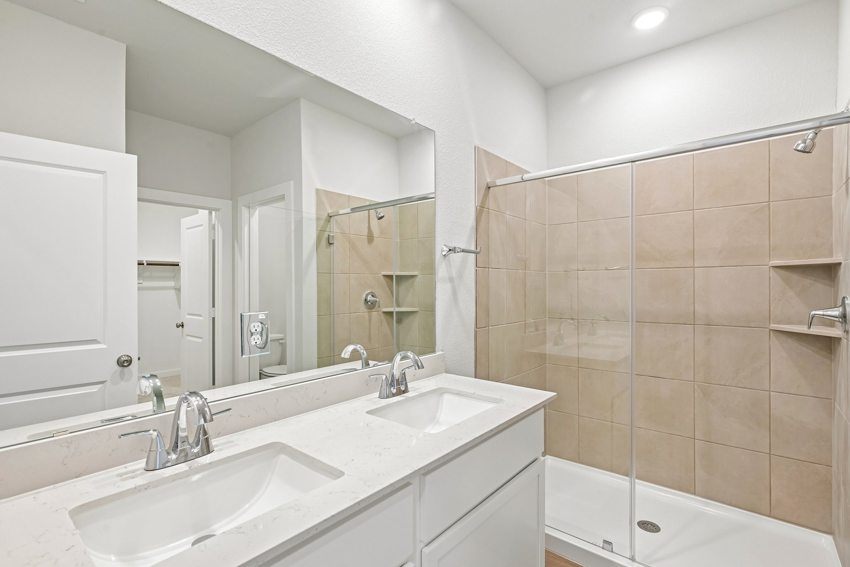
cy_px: 284
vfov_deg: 72.0
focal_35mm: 16
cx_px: 425
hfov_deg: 95.0
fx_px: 390
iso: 400
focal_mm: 16.5
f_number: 8
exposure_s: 1/15
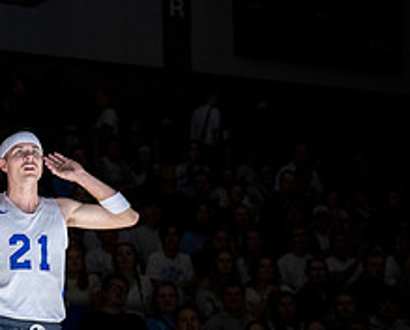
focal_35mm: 134
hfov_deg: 14.2
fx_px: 1629
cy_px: 286
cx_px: 51
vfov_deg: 11.5
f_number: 2.8
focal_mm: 54
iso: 4000
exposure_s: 1/1600
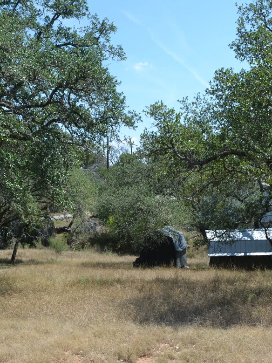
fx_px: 566
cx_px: 140
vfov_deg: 35.2
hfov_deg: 27.0
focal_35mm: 54
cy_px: 245
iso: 100
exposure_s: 1/200
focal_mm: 18
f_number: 7.1
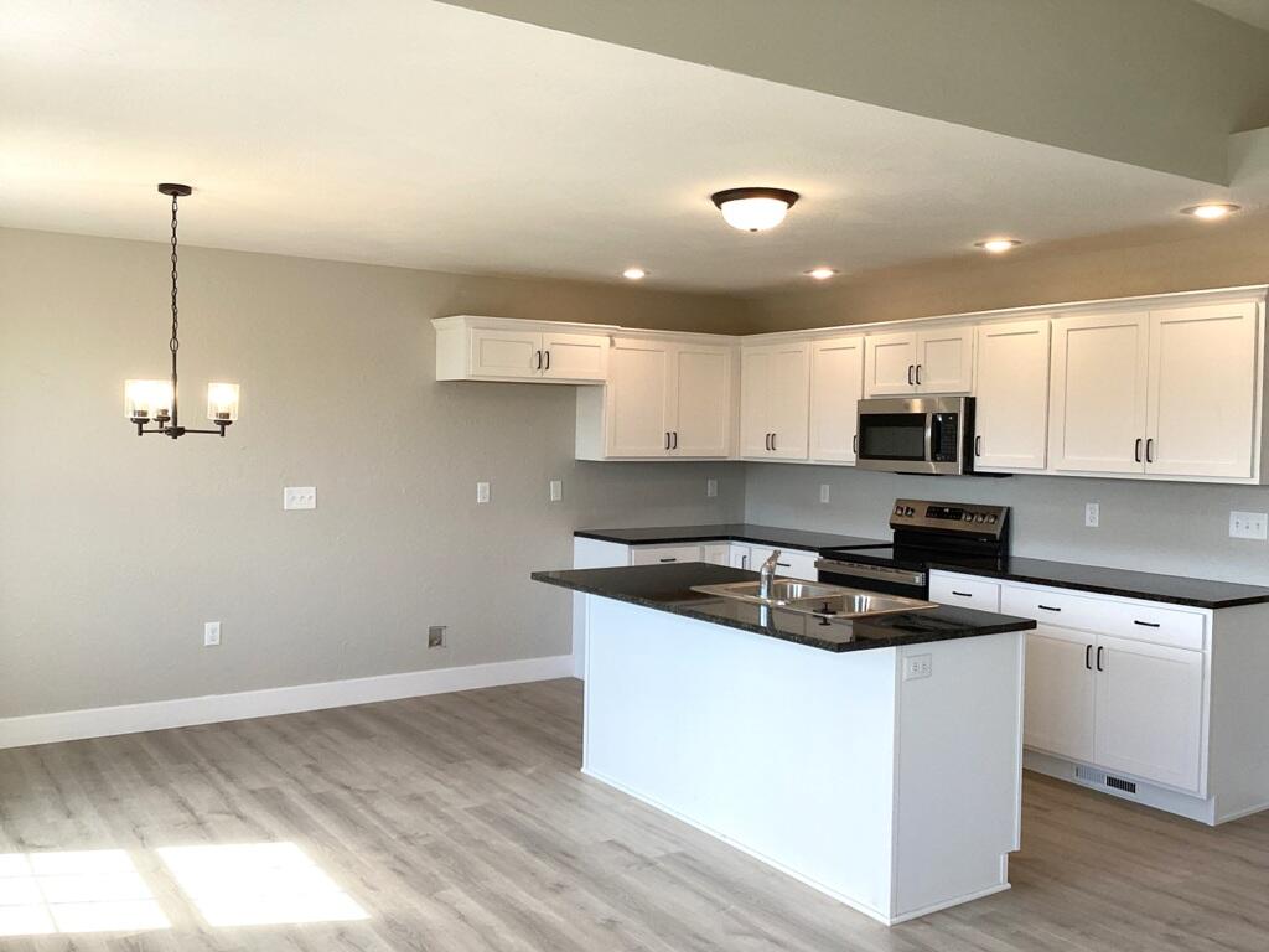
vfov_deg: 45.4
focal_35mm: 31
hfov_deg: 58.4
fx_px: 1136
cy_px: 476
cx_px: 634
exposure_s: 1/120
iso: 50
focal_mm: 3.3
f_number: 2.4
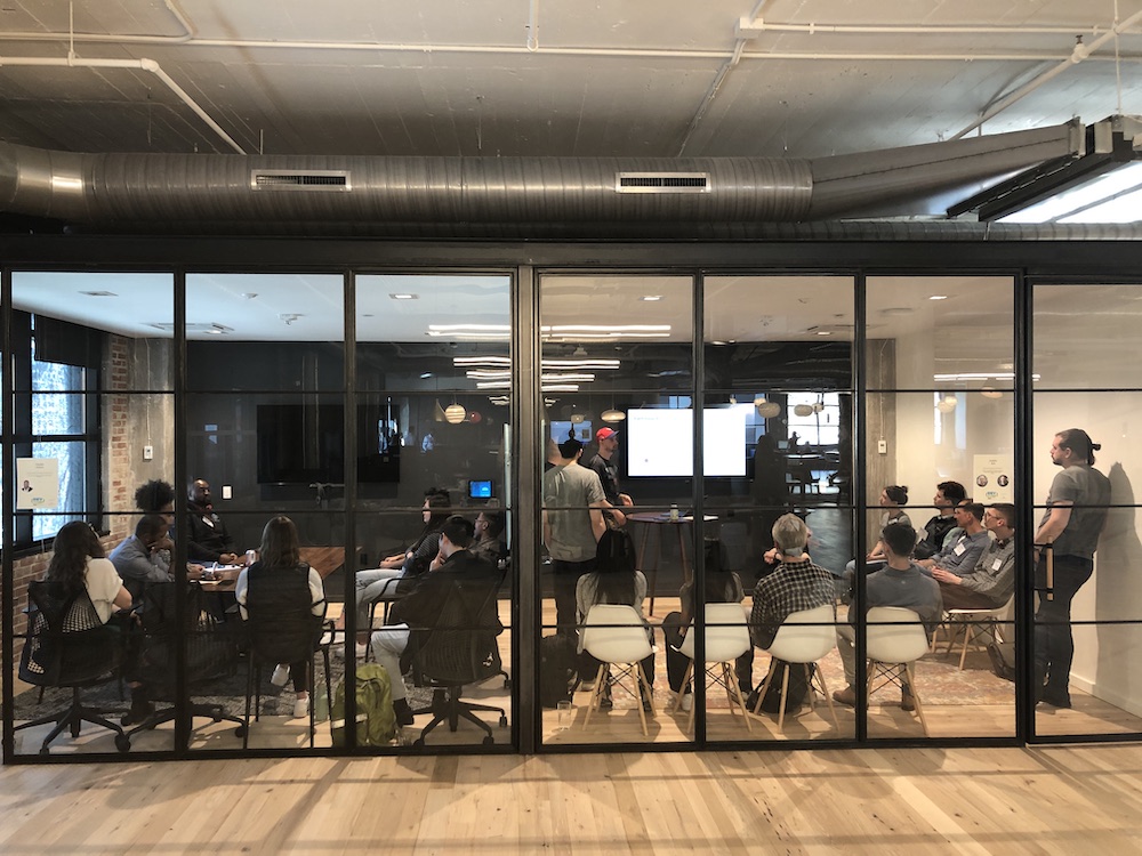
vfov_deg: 49.7
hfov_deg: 63.4
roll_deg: +0.3
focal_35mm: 28
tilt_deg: +0.1
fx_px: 924
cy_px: 428
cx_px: 571
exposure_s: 1/16
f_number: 1.8
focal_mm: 4
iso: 64
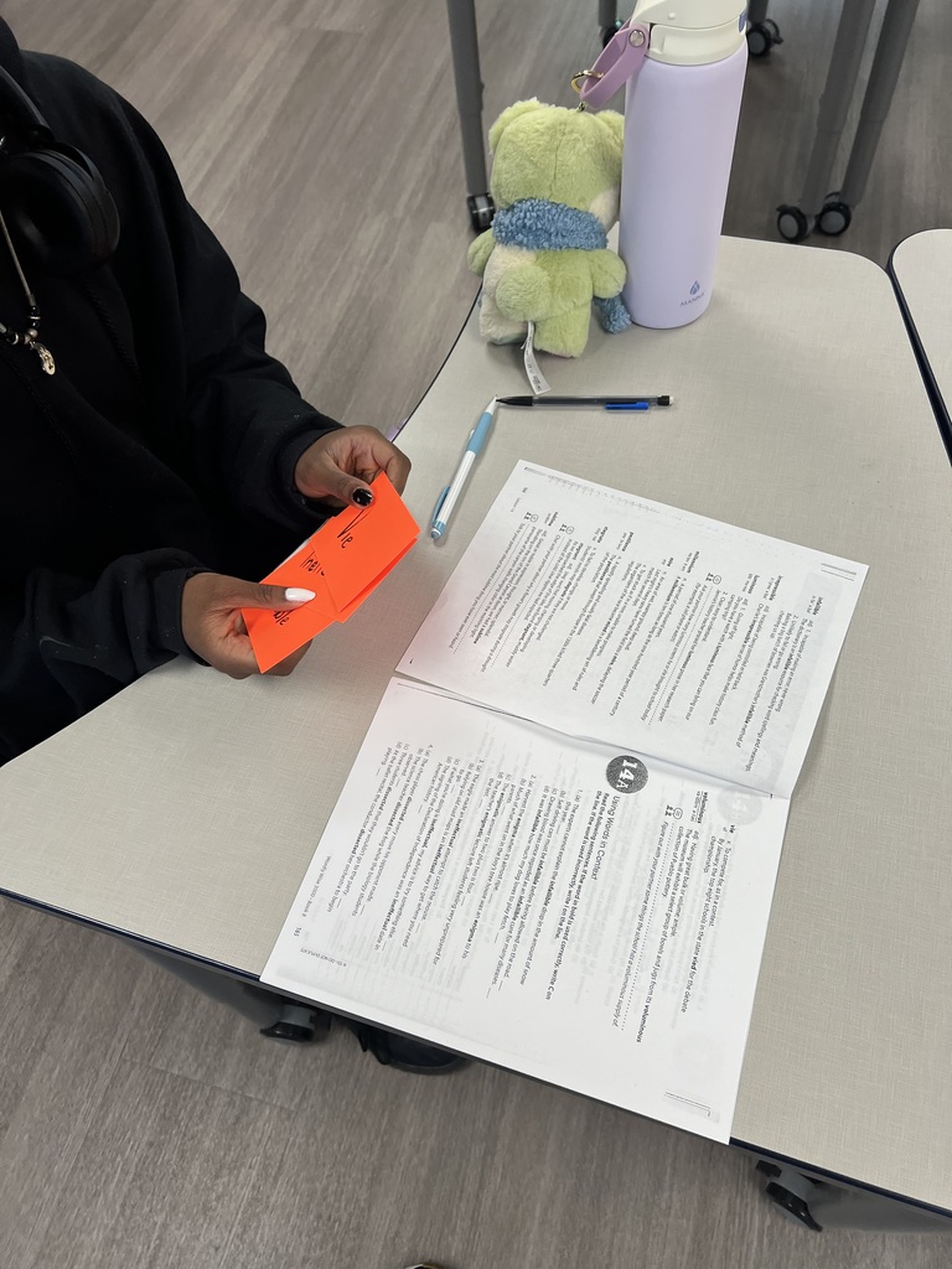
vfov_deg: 67.3
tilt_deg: -57.1
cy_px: 634
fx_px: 953
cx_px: 476
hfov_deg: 53.1
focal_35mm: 26
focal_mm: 5.7
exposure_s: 1/120
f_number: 1.5
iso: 100
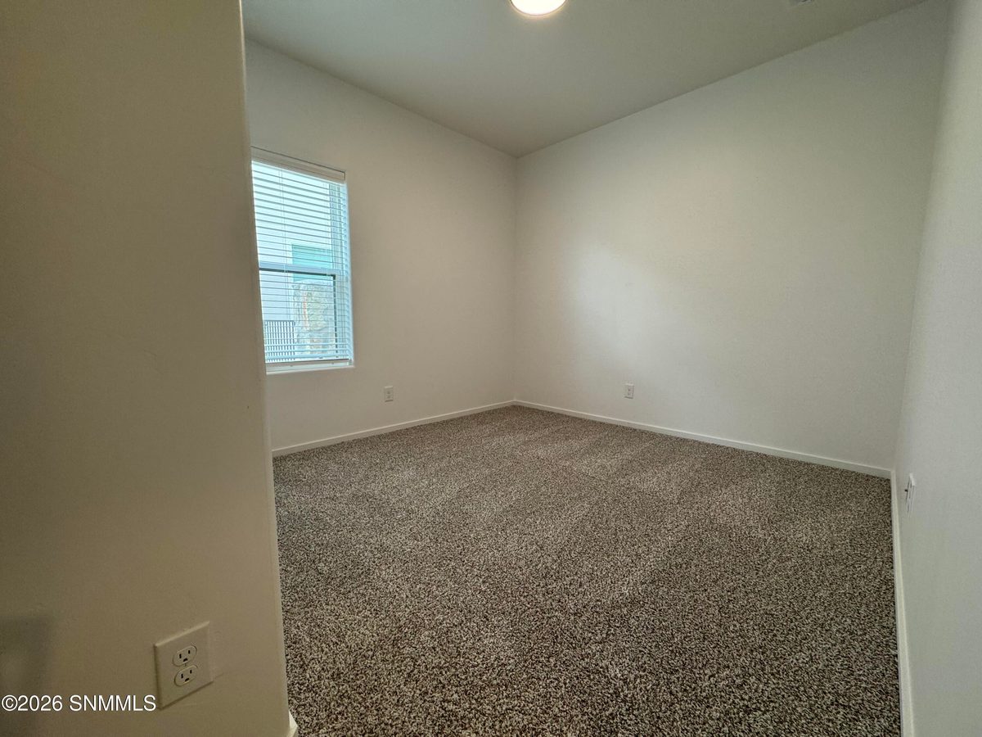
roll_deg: -1.1
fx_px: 397
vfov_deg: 85.7
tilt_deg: -7.2
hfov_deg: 102.1
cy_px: 368
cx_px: 491
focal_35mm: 14
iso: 160
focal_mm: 2.22
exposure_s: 1/120
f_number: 2.2
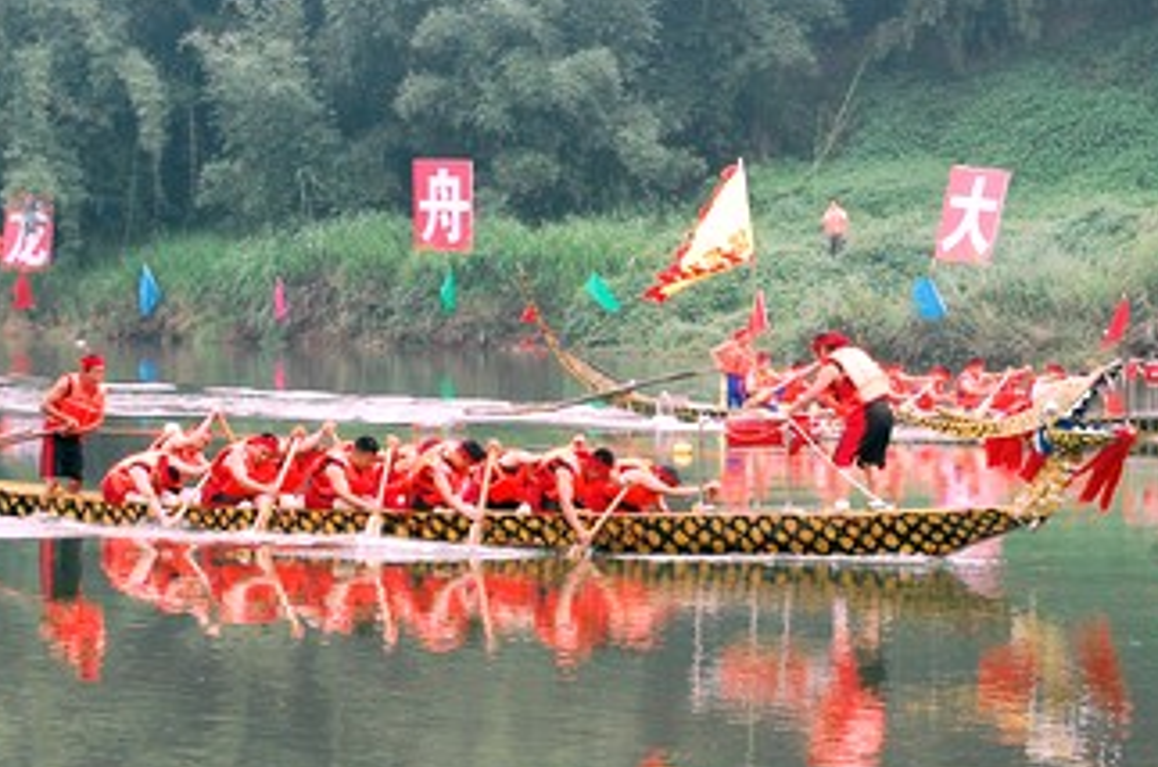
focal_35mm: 128
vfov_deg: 10.7
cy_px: 380
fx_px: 4102
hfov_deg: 16.0
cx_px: 728
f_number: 8
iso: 800
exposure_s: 1/250
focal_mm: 55
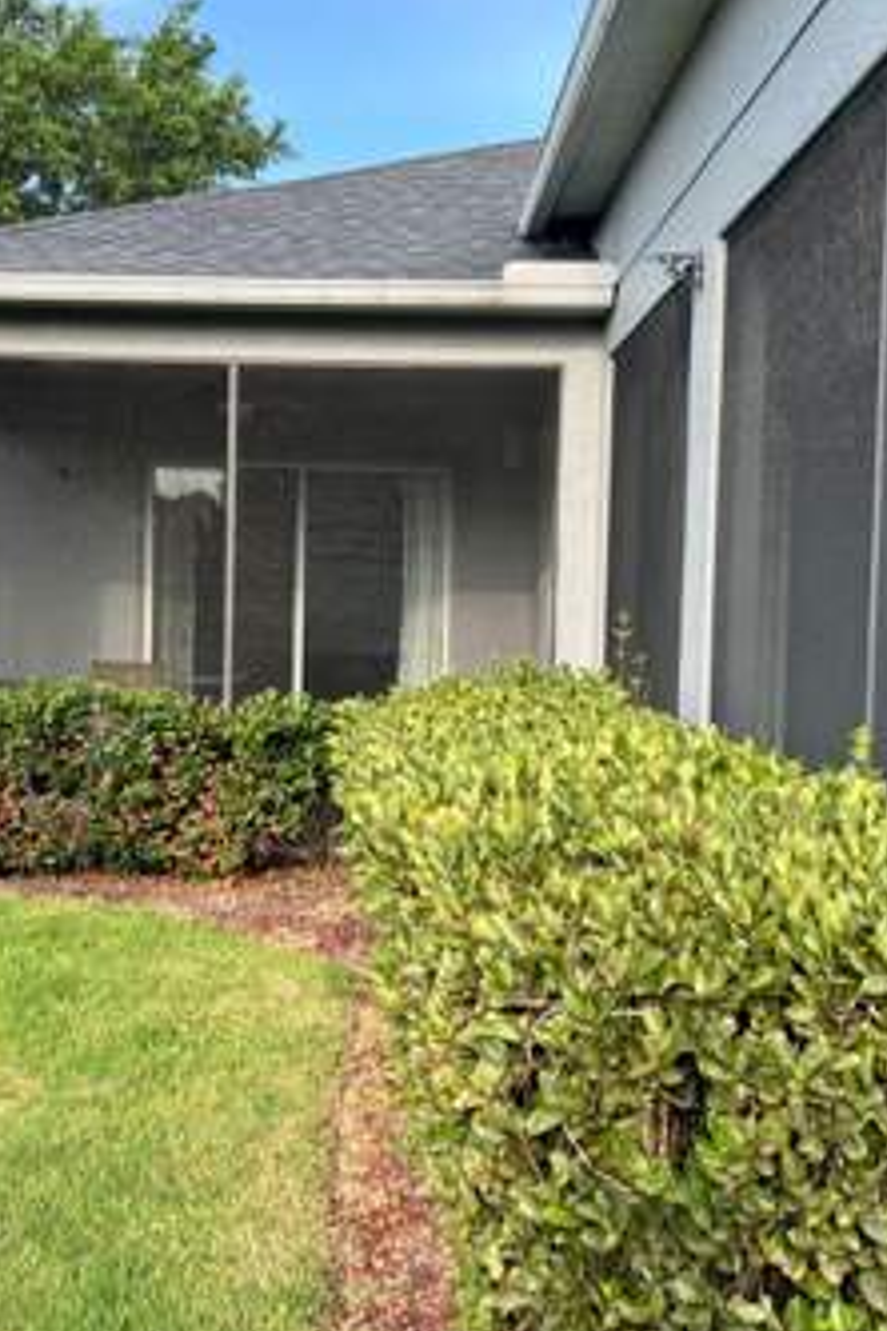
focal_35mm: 39
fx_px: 1441
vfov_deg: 49.5
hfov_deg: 34.1
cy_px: 644
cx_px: 344
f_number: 1.5
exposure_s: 1/714
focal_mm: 5.7
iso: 50
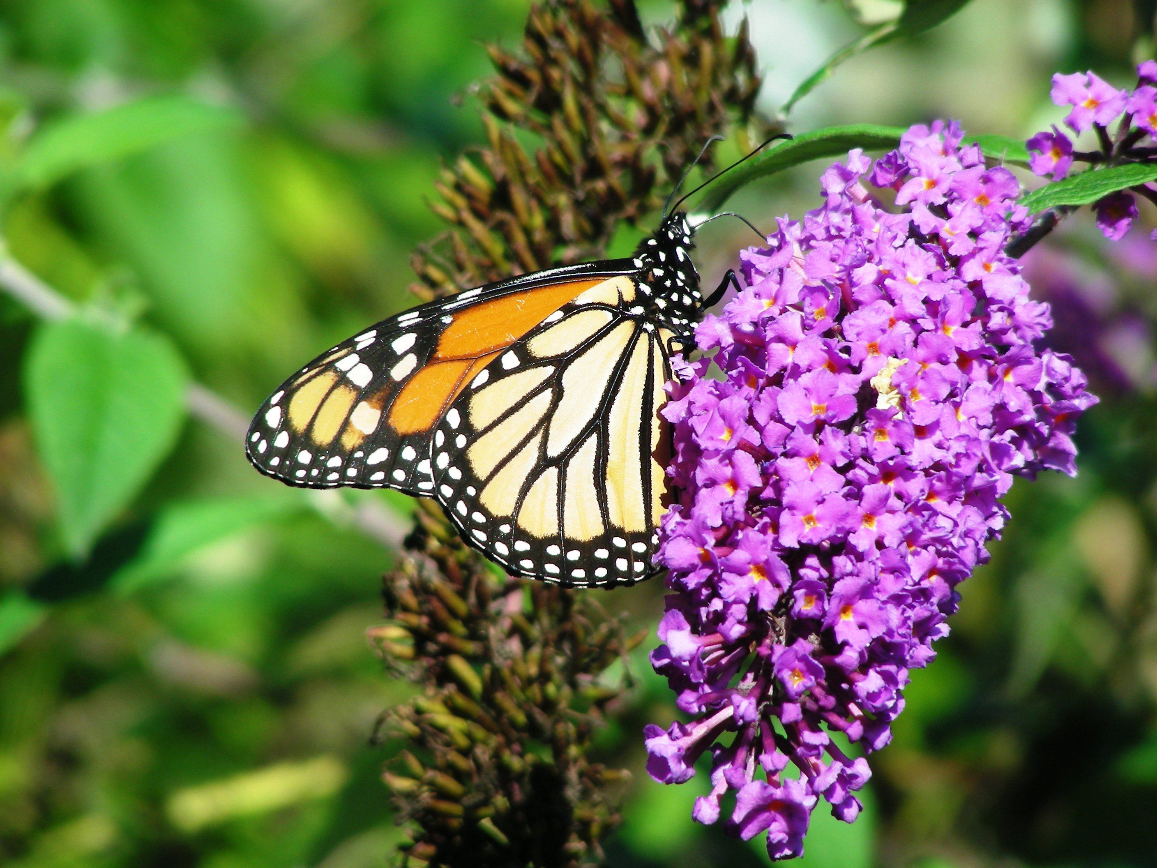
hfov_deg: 5.2
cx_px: 578
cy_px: 434
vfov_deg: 3.9
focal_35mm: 380
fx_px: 12701
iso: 50
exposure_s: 1/303
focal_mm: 63.3
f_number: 4
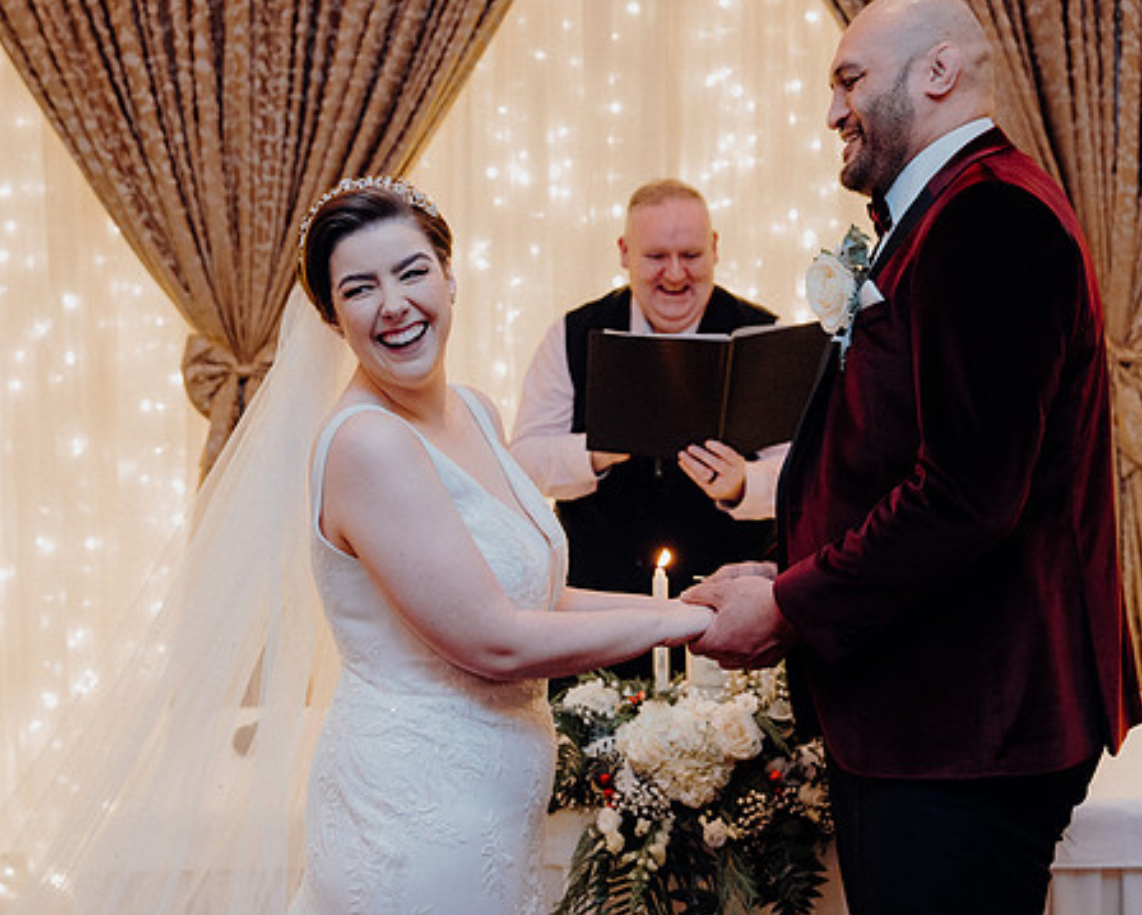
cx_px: 630
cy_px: 458
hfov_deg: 36.6
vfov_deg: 29.7
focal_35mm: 51
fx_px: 1725
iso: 2500
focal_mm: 42
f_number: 3.5
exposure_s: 1/160
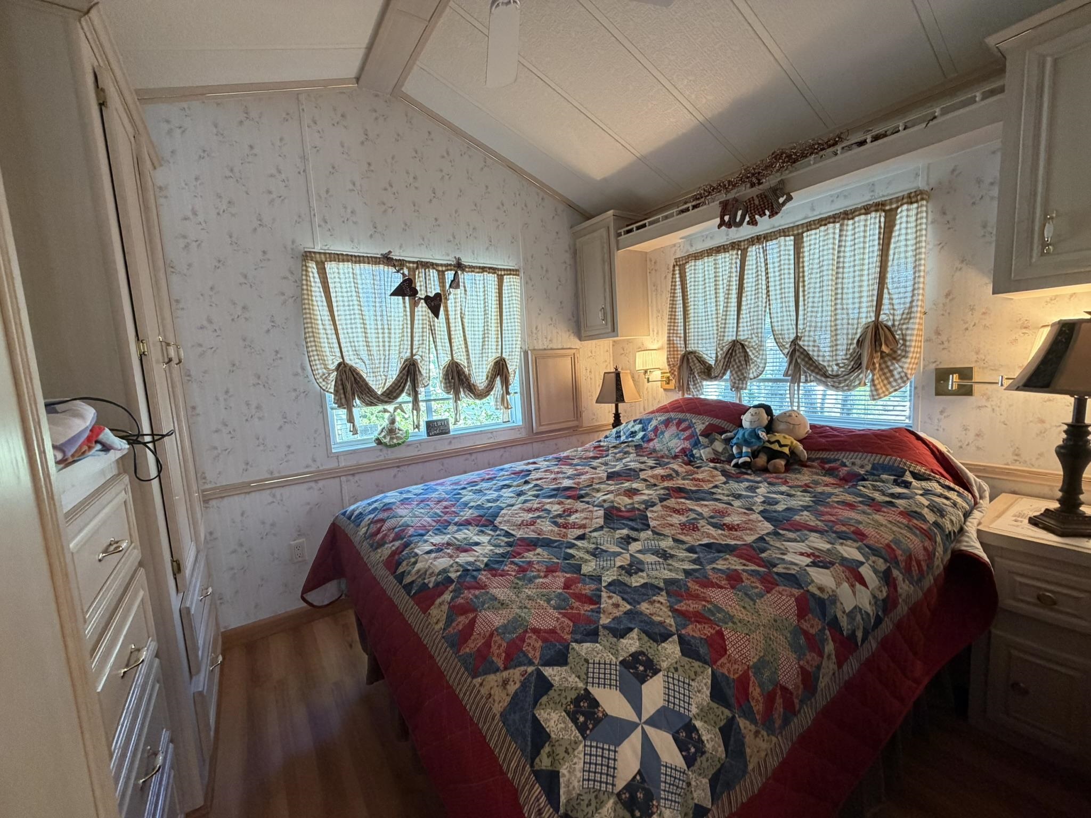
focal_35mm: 14
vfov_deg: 85.7
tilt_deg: -6.3
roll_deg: +3.9
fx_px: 441
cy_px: 409
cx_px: 546
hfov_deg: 102.1
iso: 250
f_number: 2.2
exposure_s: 1/60
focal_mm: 2.22
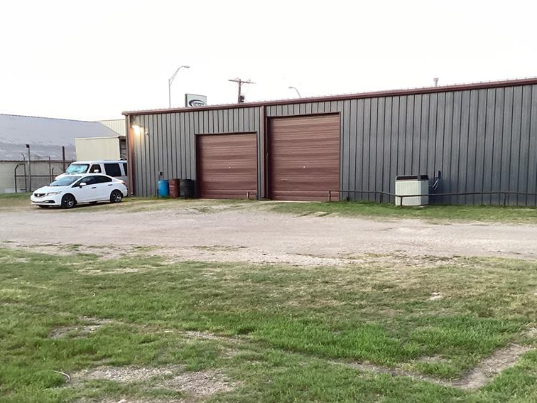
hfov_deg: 44.8
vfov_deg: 34.1
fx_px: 652
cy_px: 263
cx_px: 286
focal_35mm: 42
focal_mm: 3.3
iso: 160
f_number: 2.4
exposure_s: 1/60
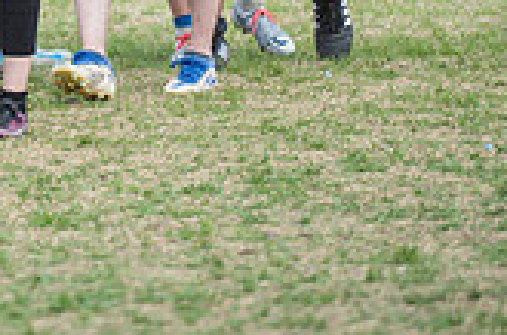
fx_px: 10869
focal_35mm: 774
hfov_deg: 2.7
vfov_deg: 1.8
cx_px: -245
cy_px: -179
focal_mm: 200
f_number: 3.2
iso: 160
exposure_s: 1/1600
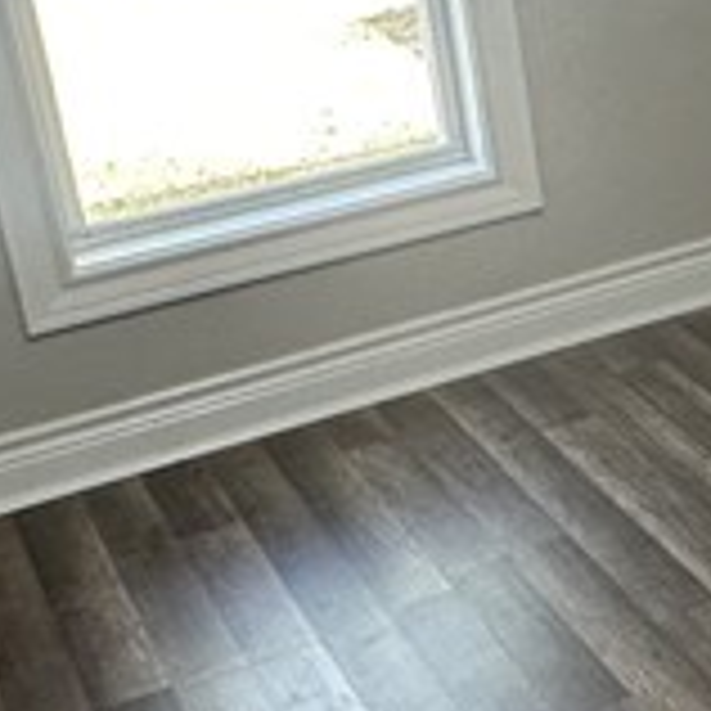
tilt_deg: -18.2
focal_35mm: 80
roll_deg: +3.1
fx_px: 1859
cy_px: 158
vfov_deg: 21.4
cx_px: 1053
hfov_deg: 19.1
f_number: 2.2
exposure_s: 1/120
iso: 160
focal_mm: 2.22
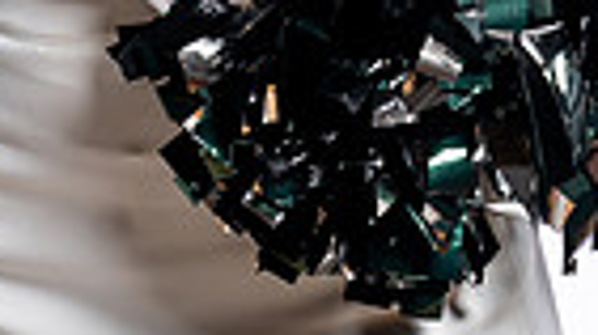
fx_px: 4372
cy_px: -557
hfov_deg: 7.8
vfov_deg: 4.3
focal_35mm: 276
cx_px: 247
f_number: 8
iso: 125
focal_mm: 53
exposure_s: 1/250
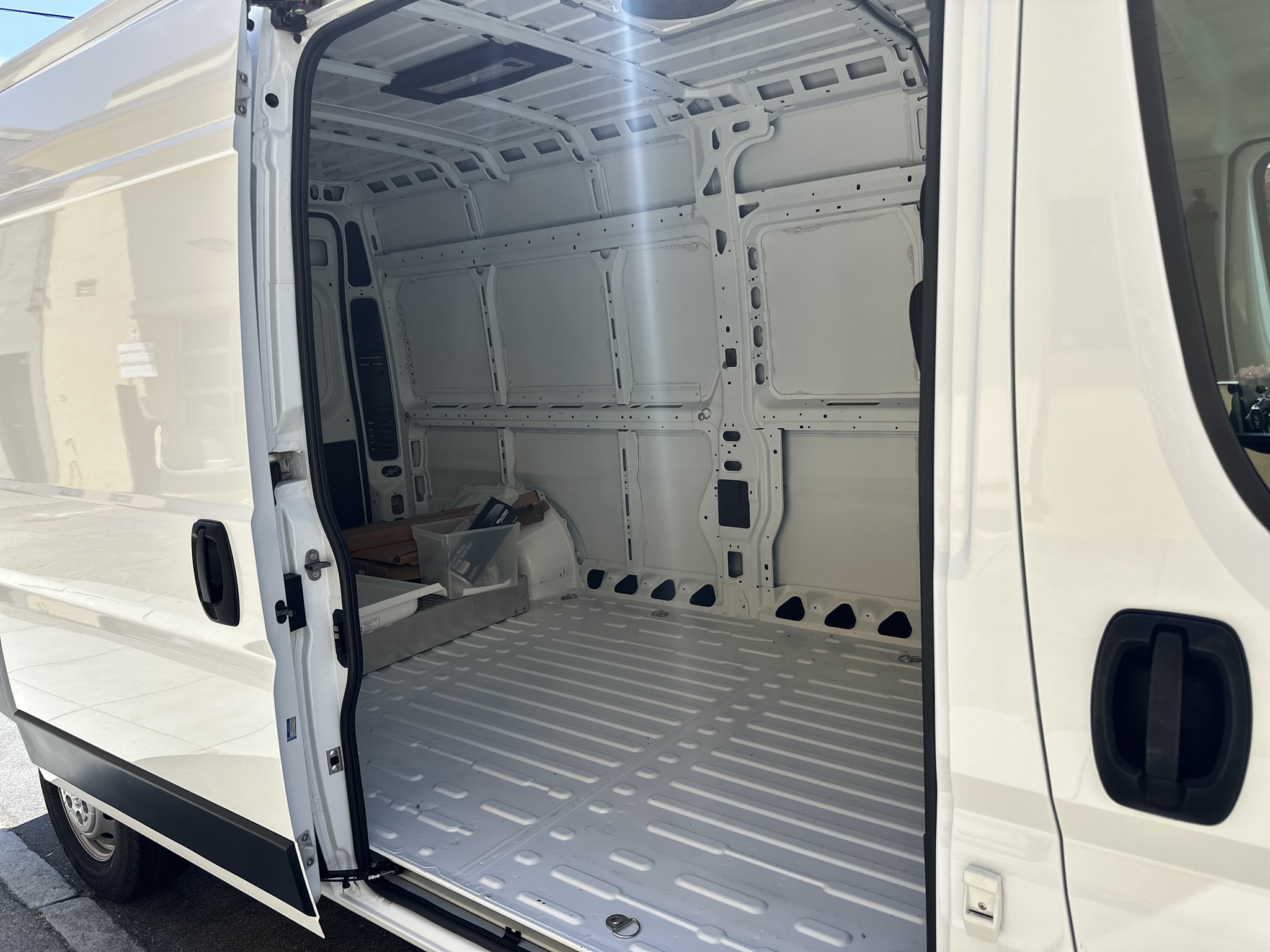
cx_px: 635
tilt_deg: -3.6
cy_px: 476
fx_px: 881
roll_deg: +2.6
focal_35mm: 24
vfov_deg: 56.8
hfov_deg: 71.6
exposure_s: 1/1692
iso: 80
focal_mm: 6.86
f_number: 1.78
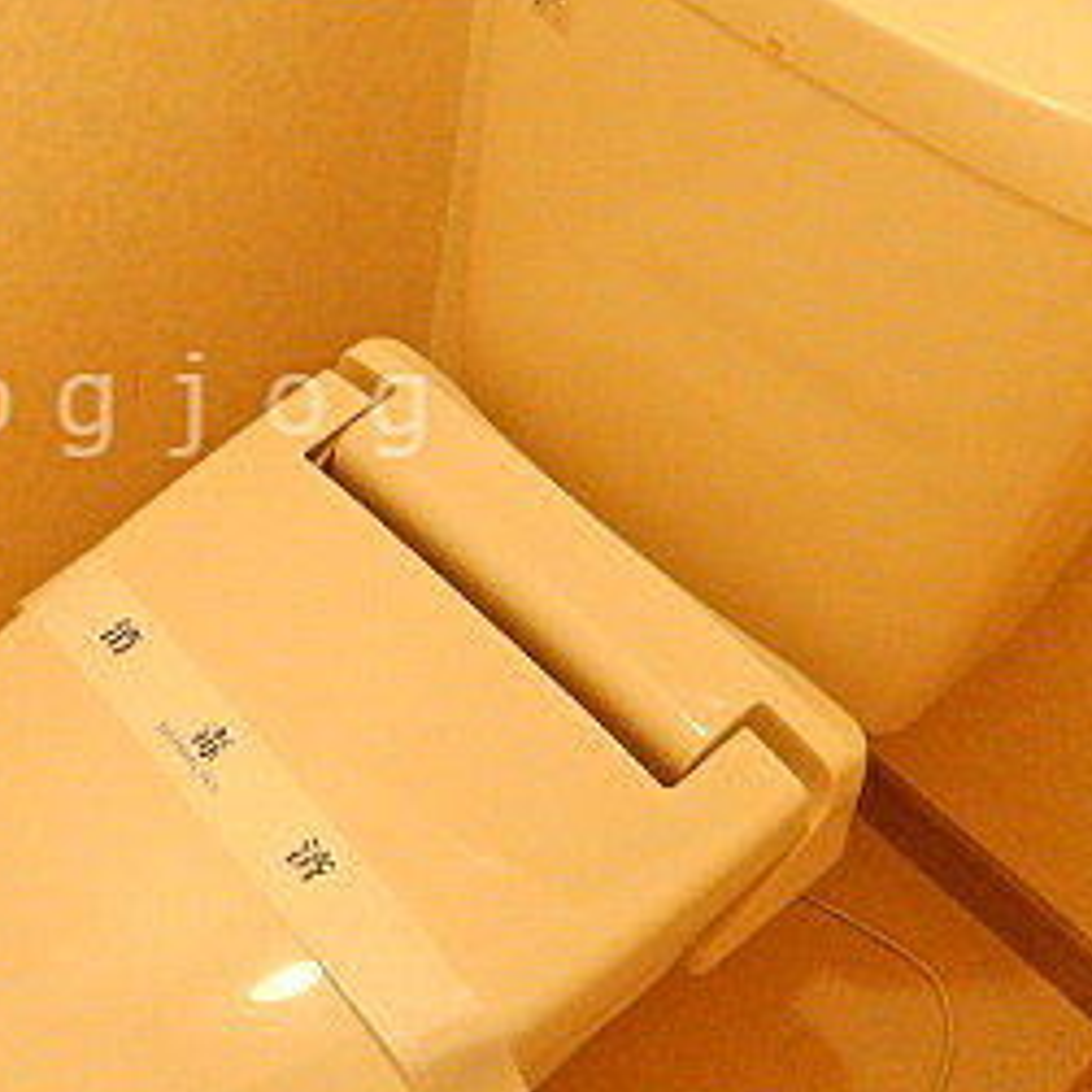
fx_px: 1927
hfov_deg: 30.5
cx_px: 152
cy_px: 405
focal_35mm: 54
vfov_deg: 31.5
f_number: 2.8
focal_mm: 4.3
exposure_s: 1/6
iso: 200
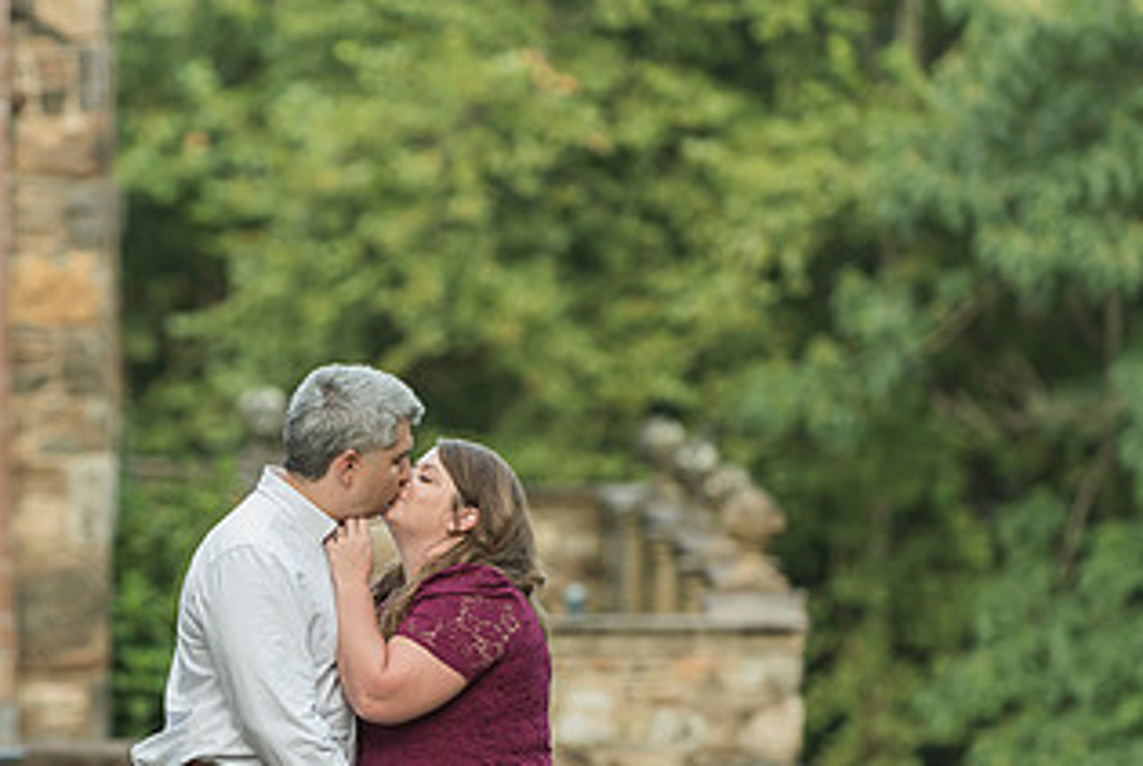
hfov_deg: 6.3
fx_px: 10301
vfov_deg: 4.3
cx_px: 284
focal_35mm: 324
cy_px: 600
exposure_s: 1/400
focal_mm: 170
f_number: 3.2
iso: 800
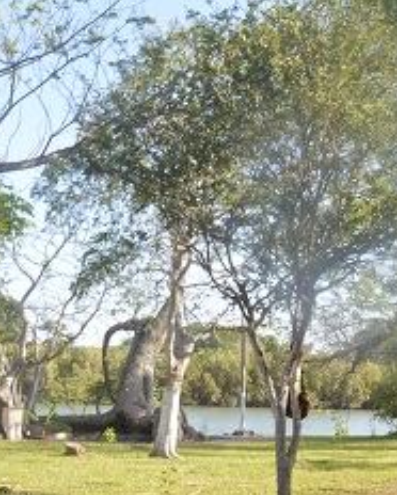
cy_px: 317
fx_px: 880
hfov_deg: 25.2
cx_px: 113
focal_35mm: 60
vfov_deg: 31.3
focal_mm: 22
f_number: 25
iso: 100
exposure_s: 1/8
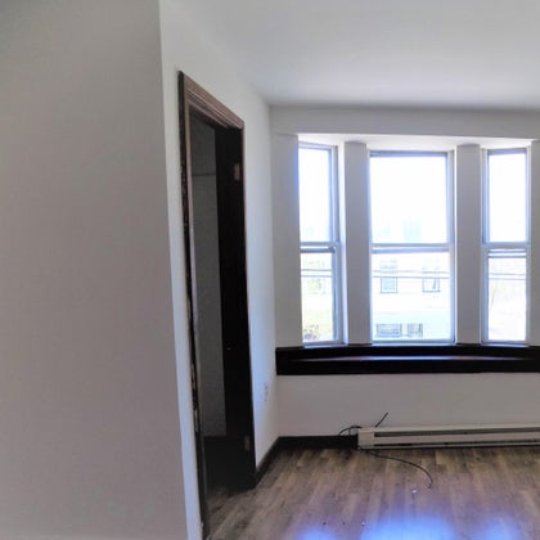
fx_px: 547
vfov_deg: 52.4
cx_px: 360
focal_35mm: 31
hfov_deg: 51.6
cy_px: 298
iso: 80
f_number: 3.1
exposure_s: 1/60
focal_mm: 4
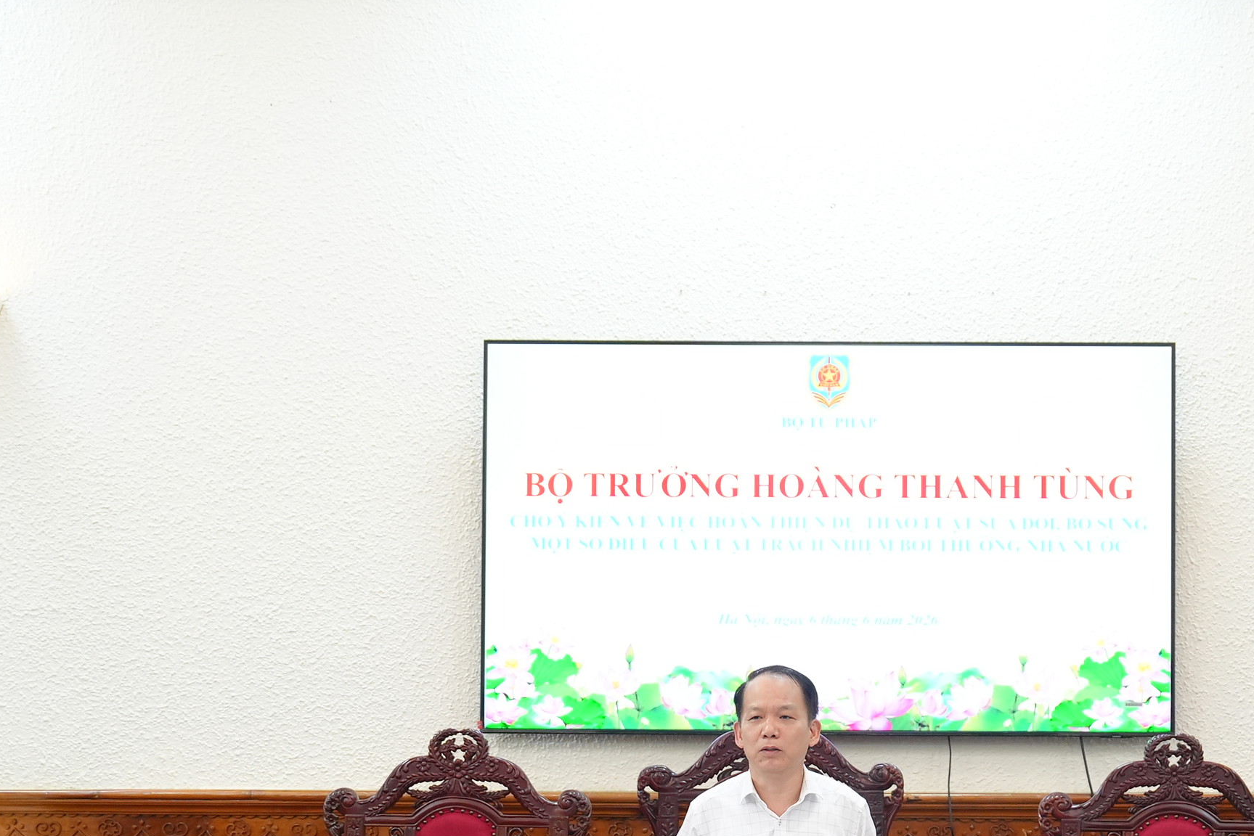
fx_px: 2473
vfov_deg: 19.1
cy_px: 612
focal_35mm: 71
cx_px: 811
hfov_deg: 28.3
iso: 2000
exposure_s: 1/250
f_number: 2.8
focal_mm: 35
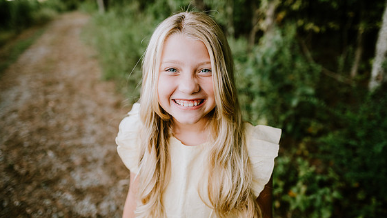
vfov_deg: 44.4
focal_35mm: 26
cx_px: 192
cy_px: 107
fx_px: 267
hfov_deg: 71.9
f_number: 2.2
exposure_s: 1/250
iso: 320
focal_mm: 24
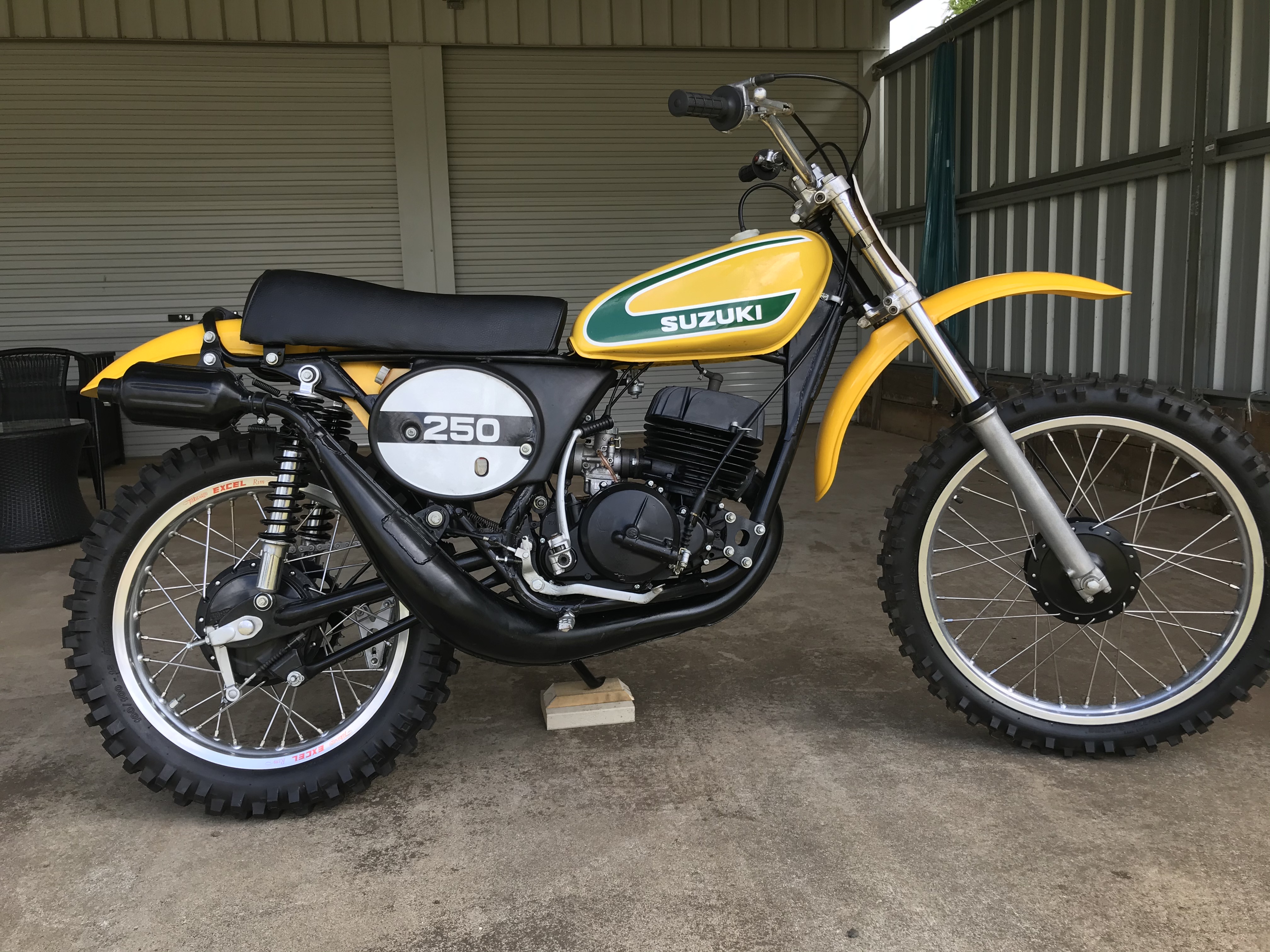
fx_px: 1027
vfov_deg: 49.7
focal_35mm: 28
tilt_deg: -6.6
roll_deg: +1.9
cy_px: 476
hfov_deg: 63.4
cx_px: 635
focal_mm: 3.99
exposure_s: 1/394
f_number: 1.8
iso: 20
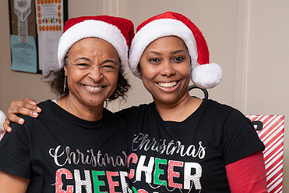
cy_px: 149
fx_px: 690
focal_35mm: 86
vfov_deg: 15.8
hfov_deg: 23.6
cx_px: 123
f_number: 5
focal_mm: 55
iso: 640
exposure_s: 1/80
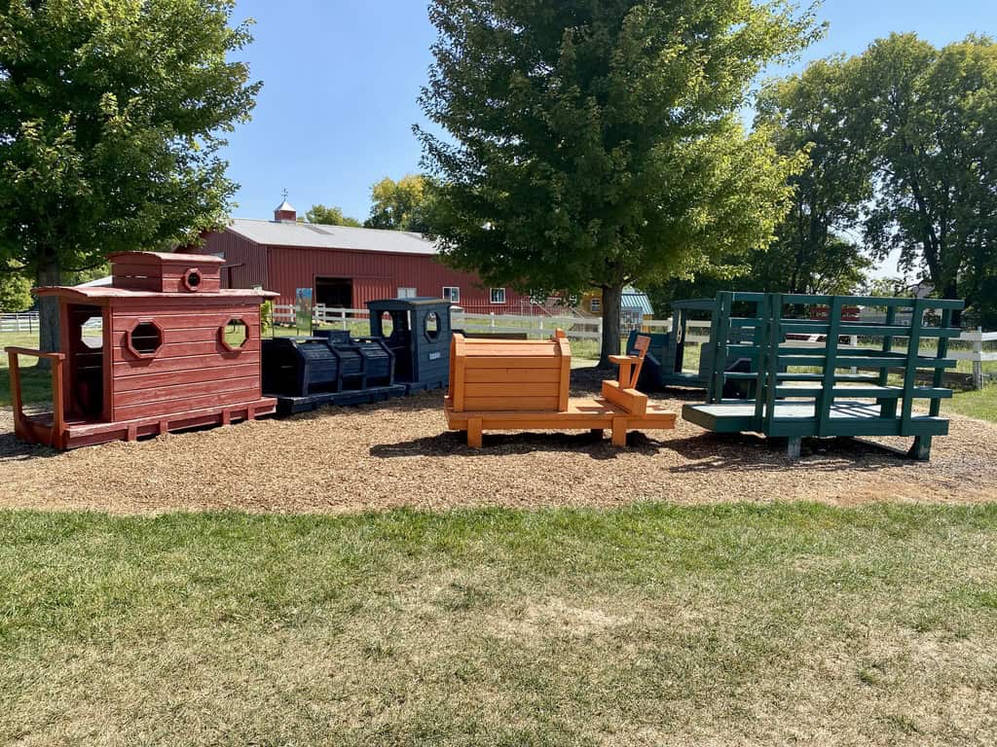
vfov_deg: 53.1
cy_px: 374
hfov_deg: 67.3
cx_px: 498
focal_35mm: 26
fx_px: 749
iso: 32
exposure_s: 1/1504
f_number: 1.8
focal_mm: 4.2
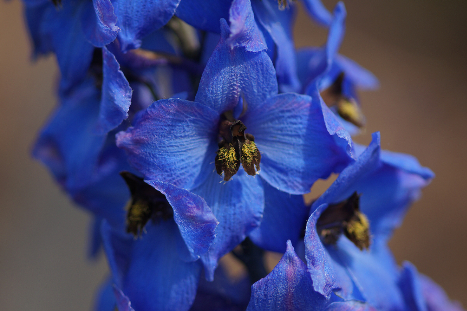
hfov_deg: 13.7
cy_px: 156
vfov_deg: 9.1
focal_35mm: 150
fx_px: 1946
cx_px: 234
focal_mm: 100
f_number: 2.8
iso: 100
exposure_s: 1/1250
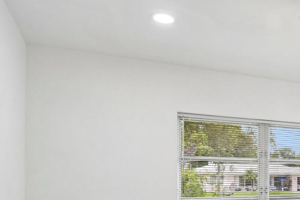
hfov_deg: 42.0
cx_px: 290
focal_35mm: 41
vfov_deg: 31.1
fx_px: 342
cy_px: 182
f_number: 8
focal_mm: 19
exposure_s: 1/100
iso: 400
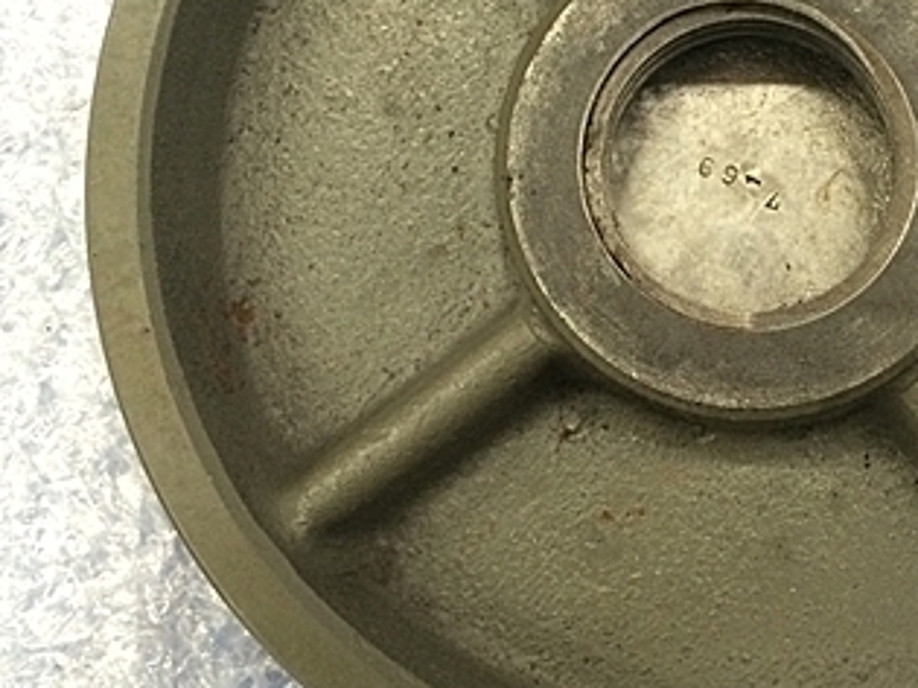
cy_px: 184
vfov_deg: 24.6
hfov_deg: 31.9
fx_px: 1564
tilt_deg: -82.7
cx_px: 720
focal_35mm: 59
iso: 160
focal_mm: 4.15
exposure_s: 1/30
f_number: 2.2
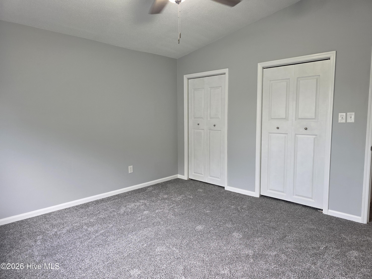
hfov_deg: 73.9
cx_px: 186
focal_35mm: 23
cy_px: 140
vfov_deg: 58.9
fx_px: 247
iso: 200
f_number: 1.7
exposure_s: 1/120
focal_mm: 6.3
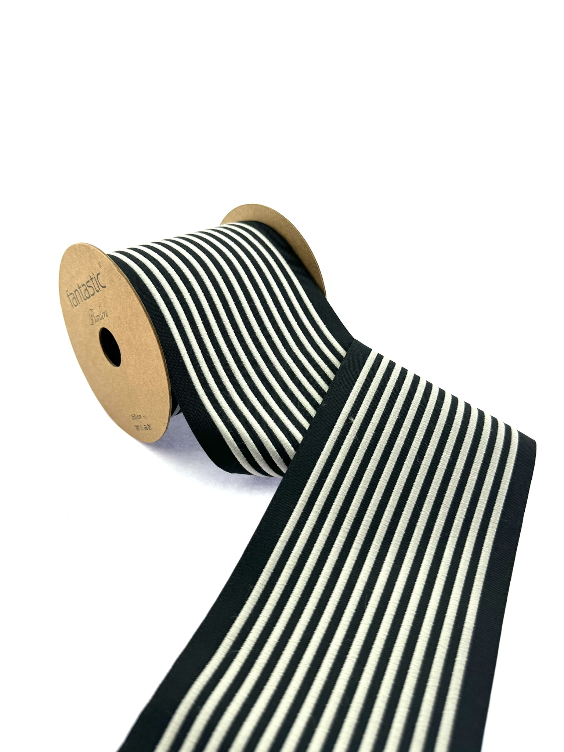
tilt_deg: -32.1
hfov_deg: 56.8
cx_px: 282
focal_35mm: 24
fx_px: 521
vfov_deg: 71.6
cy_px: 376
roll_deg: +0.9
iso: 80
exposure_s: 1/3247
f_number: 1.78
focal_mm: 6.86
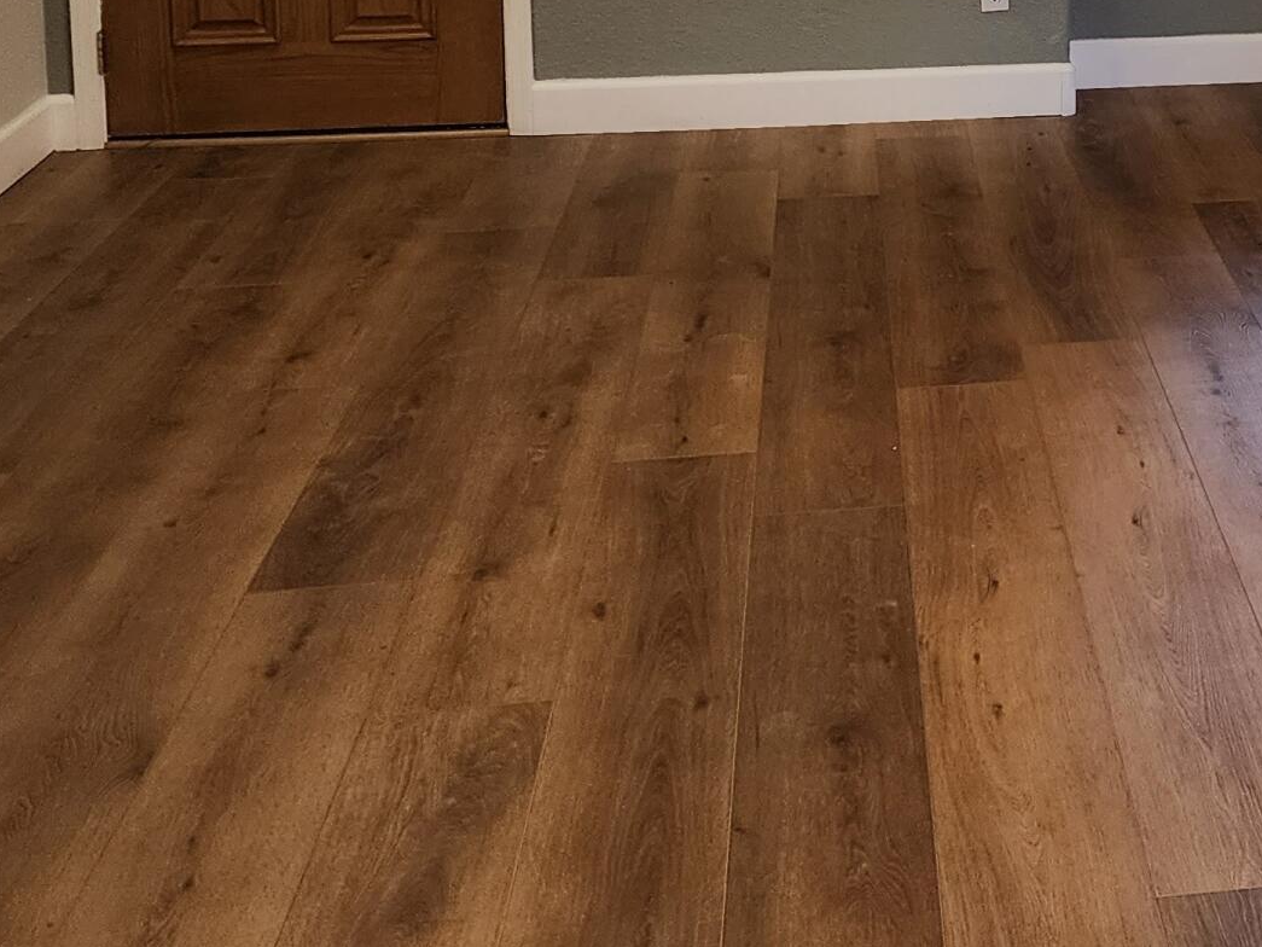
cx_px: 1263
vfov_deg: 21.0
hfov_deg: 27.7
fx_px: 2406
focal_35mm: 66
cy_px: -126
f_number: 1.8
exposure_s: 1/180
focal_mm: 6.4
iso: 160
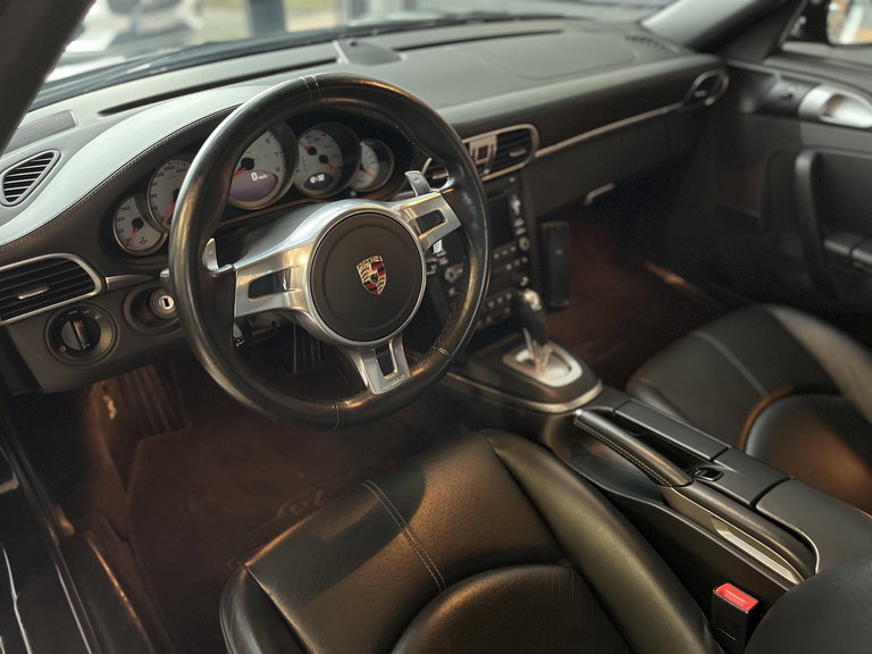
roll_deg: -0.2
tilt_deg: -34.3
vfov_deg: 53.1
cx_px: 436
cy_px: 327
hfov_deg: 67.3
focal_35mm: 26
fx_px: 655
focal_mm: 5.1
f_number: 1.6
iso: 640
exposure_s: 1/25
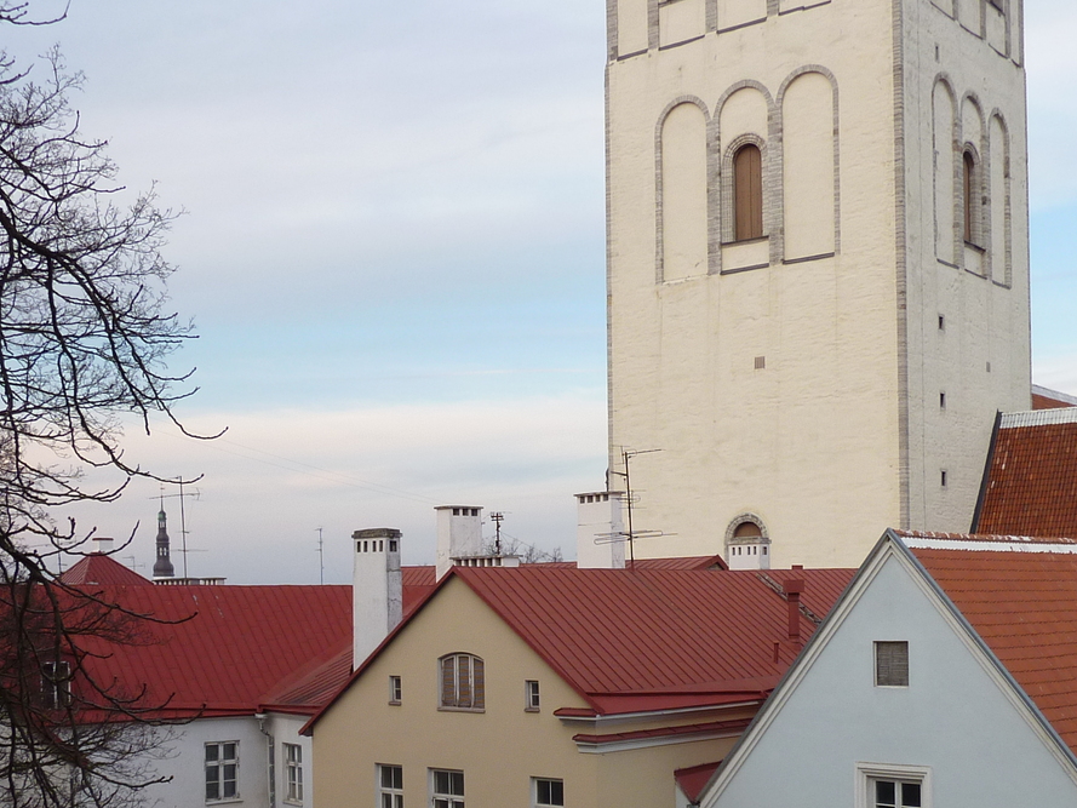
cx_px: 533
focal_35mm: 45
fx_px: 1400
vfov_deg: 31.4
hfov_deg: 42.1
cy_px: 647
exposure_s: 1/125
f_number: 4
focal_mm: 4.1
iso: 80
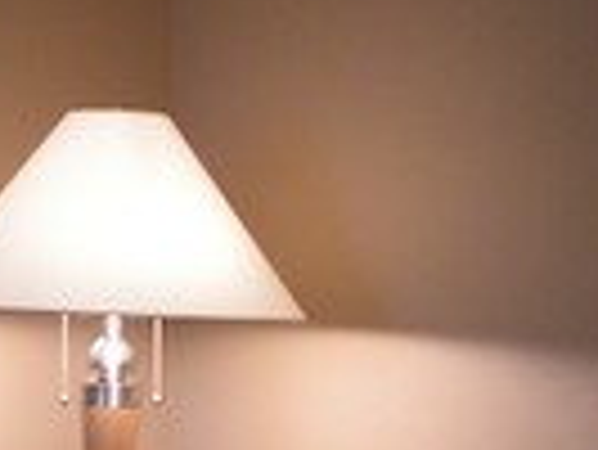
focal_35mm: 183
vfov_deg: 8.1
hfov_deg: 10.7
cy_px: 108
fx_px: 3164
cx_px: 85
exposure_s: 1/40
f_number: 2.8
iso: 50
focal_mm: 5.8
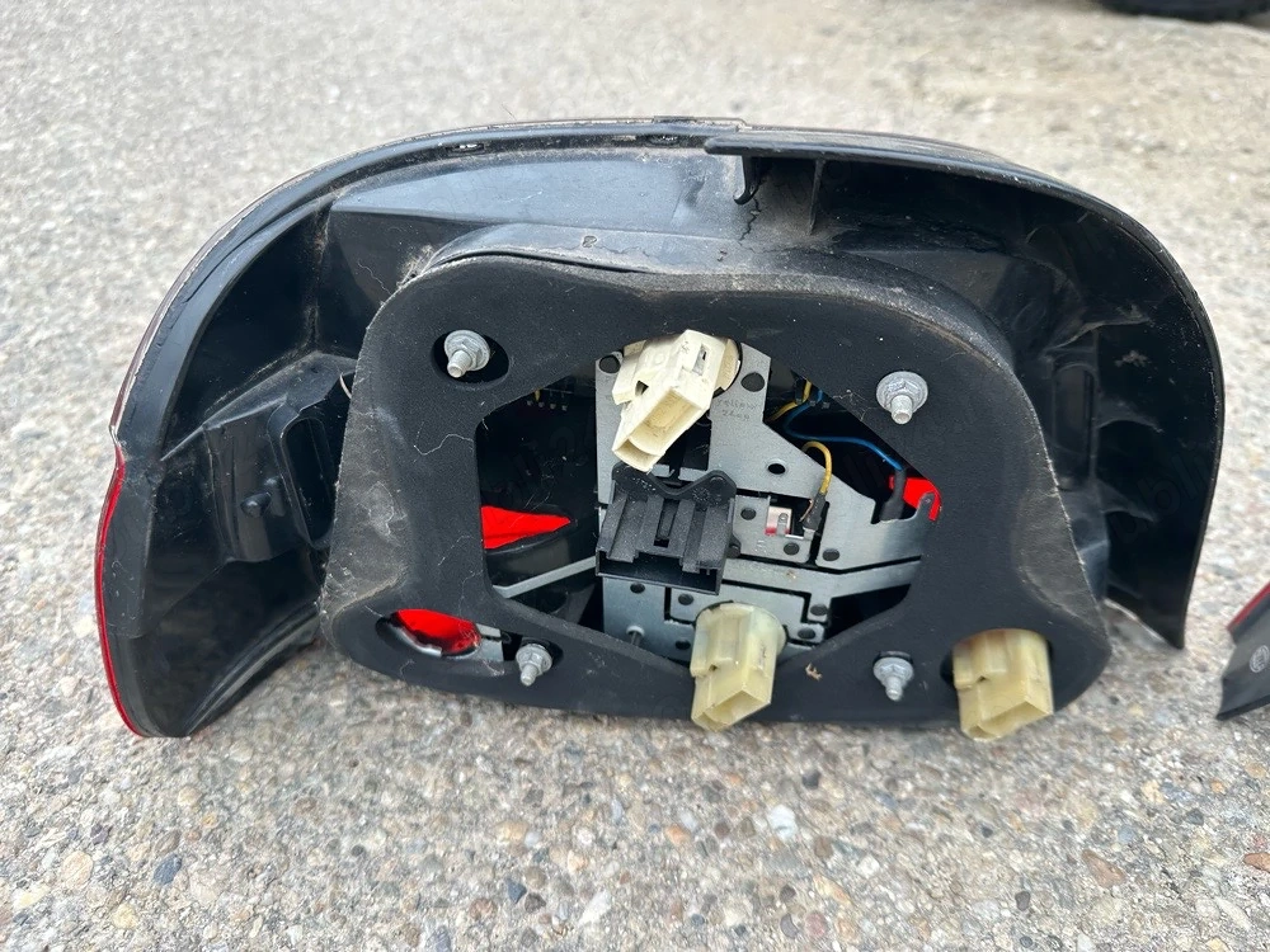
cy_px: 476
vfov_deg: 56.8
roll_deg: +1.9
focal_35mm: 24
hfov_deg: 71.6
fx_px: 881
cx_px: 635
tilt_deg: -39.1
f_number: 1.78
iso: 64
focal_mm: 6.86
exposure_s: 1/172
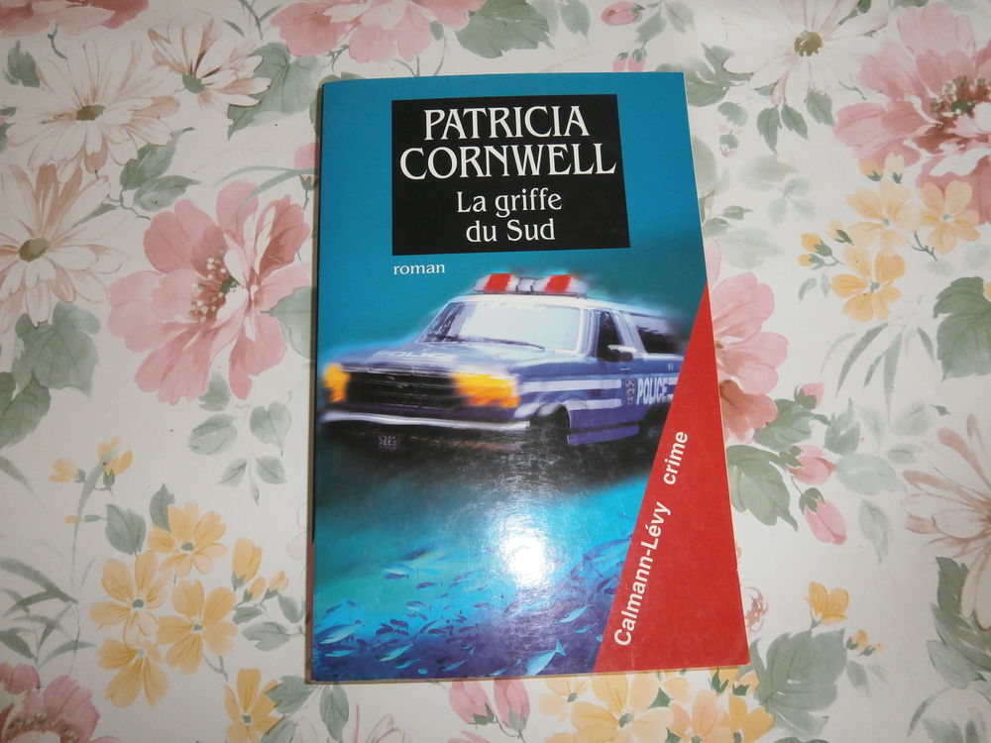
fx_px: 744
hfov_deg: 67.3
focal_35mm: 26
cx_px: 496
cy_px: 372
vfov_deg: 53.1
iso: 200
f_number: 2.8
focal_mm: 4.7
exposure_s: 1/30
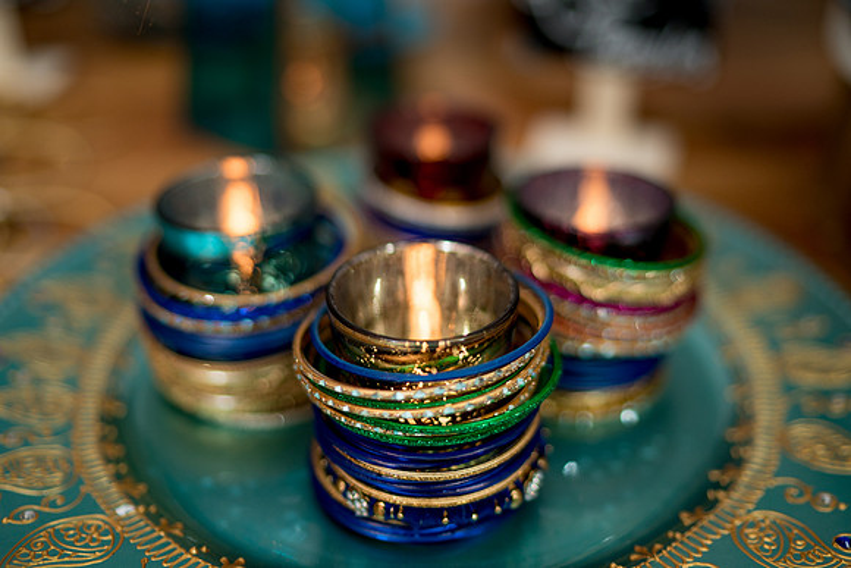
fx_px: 944
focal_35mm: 40
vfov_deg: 33.4
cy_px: 244
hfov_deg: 48.5
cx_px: 433
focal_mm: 35
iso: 250
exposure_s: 1/200
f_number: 1.4
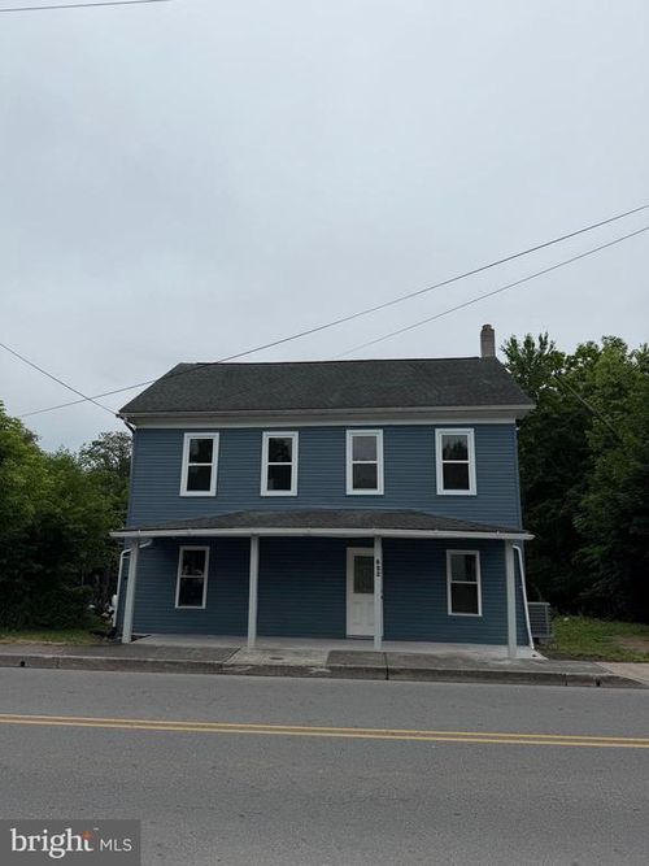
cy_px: 433
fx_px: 600
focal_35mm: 24
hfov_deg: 56.8
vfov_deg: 71.6
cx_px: 324
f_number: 1.78
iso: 80
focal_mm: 6.76
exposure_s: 1/6173
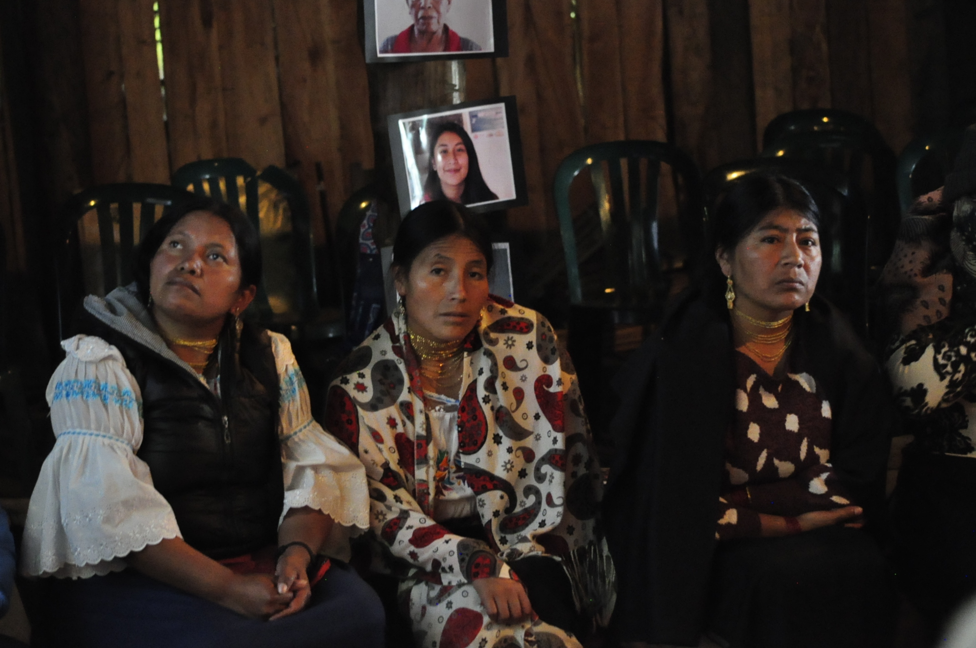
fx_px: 2843
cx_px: 488
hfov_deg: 19.5
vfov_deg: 13.0
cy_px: 324
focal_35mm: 105
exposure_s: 1/15
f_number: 4.5
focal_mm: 70
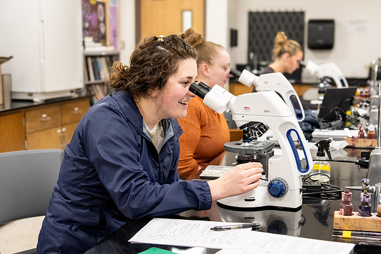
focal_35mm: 57
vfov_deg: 23.8
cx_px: 216
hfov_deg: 35.0
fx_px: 604
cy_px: 127
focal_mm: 50
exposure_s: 1/200
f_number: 4
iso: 2000
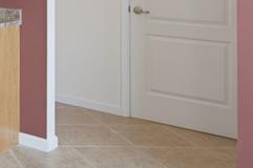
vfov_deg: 18.9
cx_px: -151
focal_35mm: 68
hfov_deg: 22.7
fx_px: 477
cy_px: -30
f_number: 6.3
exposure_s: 1/2.5
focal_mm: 16
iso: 250
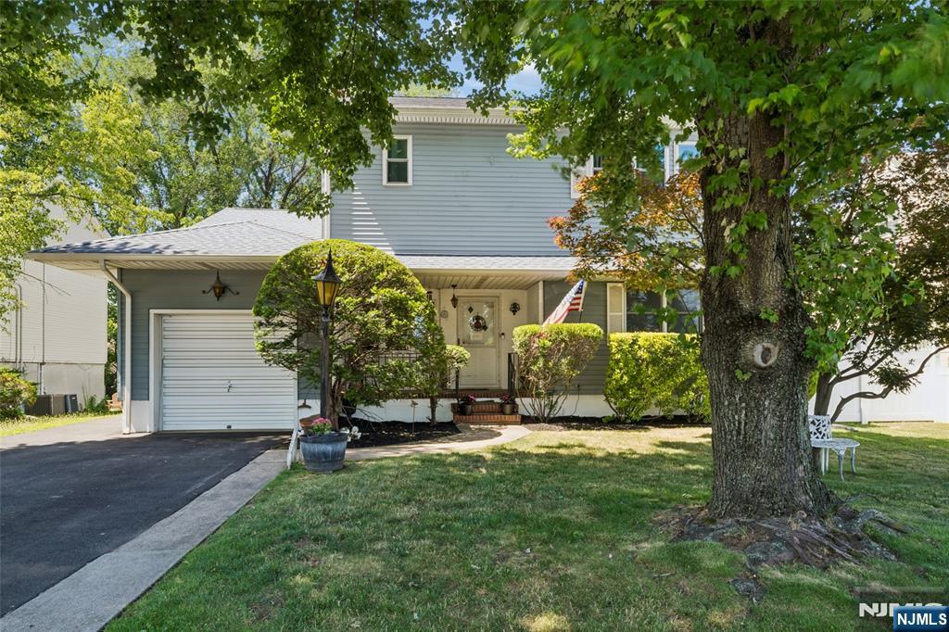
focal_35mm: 22
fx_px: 593
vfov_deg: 56.1
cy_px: 316
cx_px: 474
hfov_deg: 77.3
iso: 100
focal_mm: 22.5
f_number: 22
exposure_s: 1/4
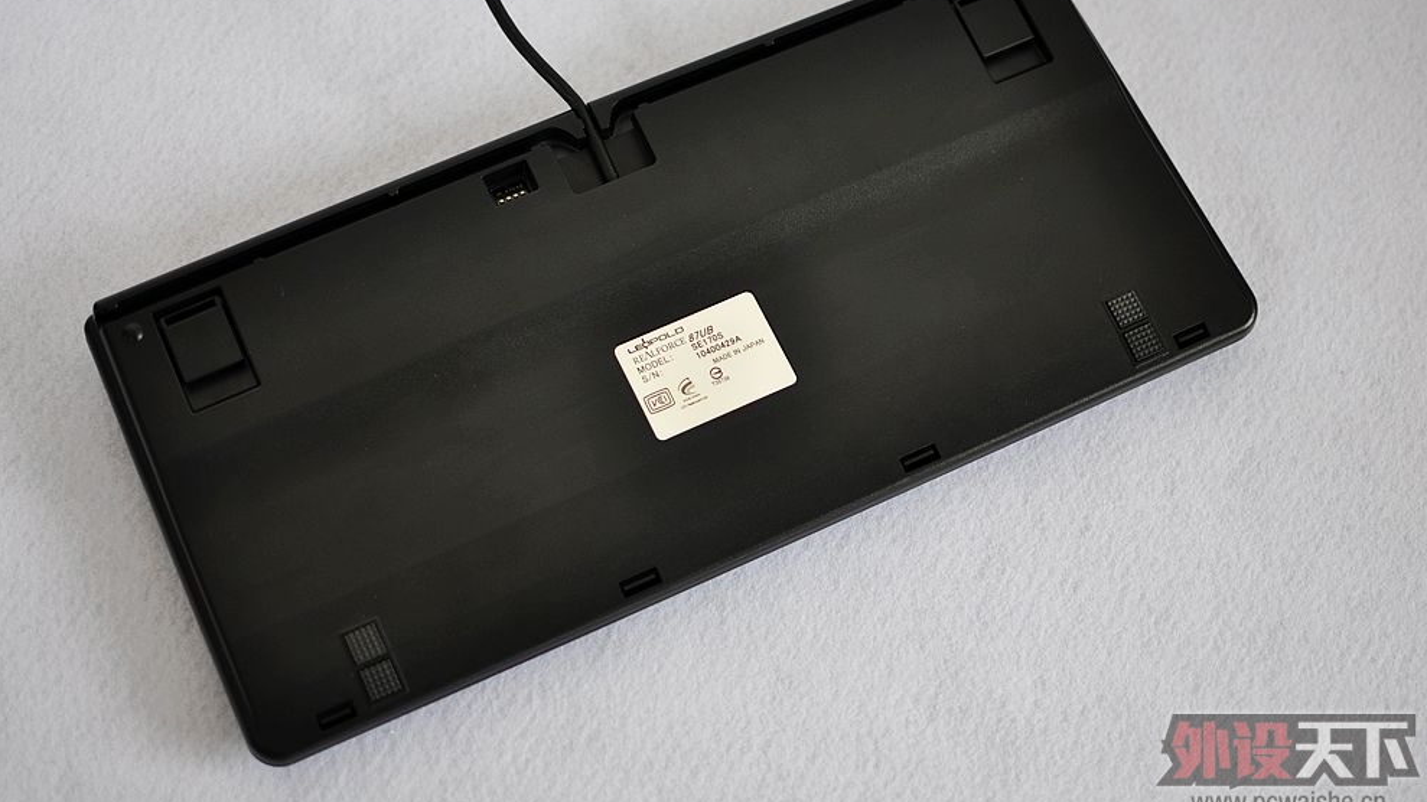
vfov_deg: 21.6
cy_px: 365
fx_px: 2101
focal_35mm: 56
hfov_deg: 37.5
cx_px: 717
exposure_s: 1/80
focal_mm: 35
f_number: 1.8
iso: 200
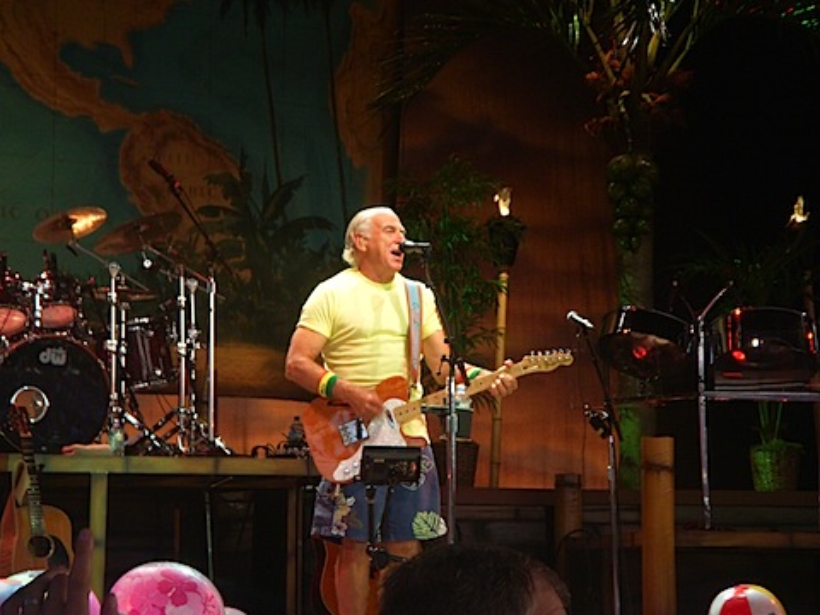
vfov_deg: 13.0
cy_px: 308
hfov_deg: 17.3
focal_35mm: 114
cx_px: 410
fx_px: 2700
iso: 200
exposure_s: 1/50
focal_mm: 18.9
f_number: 4.2
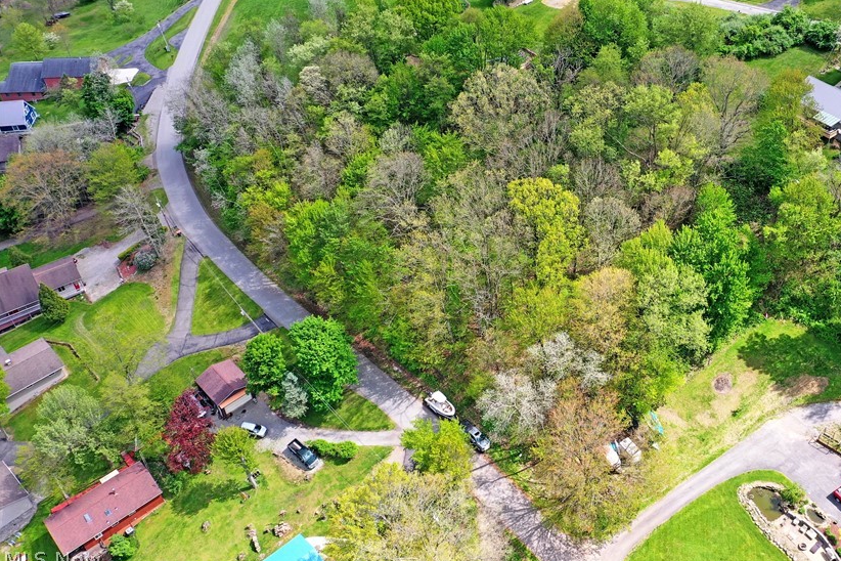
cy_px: 206
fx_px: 864
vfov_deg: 35.7
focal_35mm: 37
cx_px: 554
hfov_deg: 51.0
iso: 100
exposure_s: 1/240
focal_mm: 10.26
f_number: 5
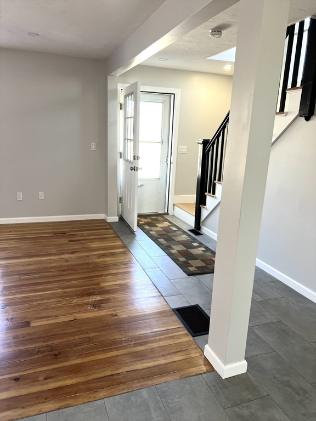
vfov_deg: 67.3
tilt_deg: -14.7
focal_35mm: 26
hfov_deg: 53.1
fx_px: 316
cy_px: 210
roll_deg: -2.5
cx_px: 158
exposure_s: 1/121
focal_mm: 5.7
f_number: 1.5
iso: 125
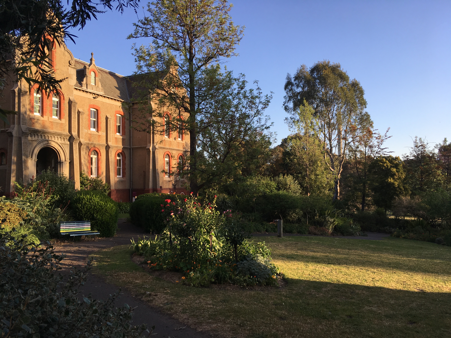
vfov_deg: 48.2
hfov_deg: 61.7
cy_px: 169
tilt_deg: +0.6
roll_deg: +1.0
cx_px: 226
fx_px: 378
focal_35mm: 29
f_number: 2.2
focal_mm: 4.15
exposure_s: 1/513
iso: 25
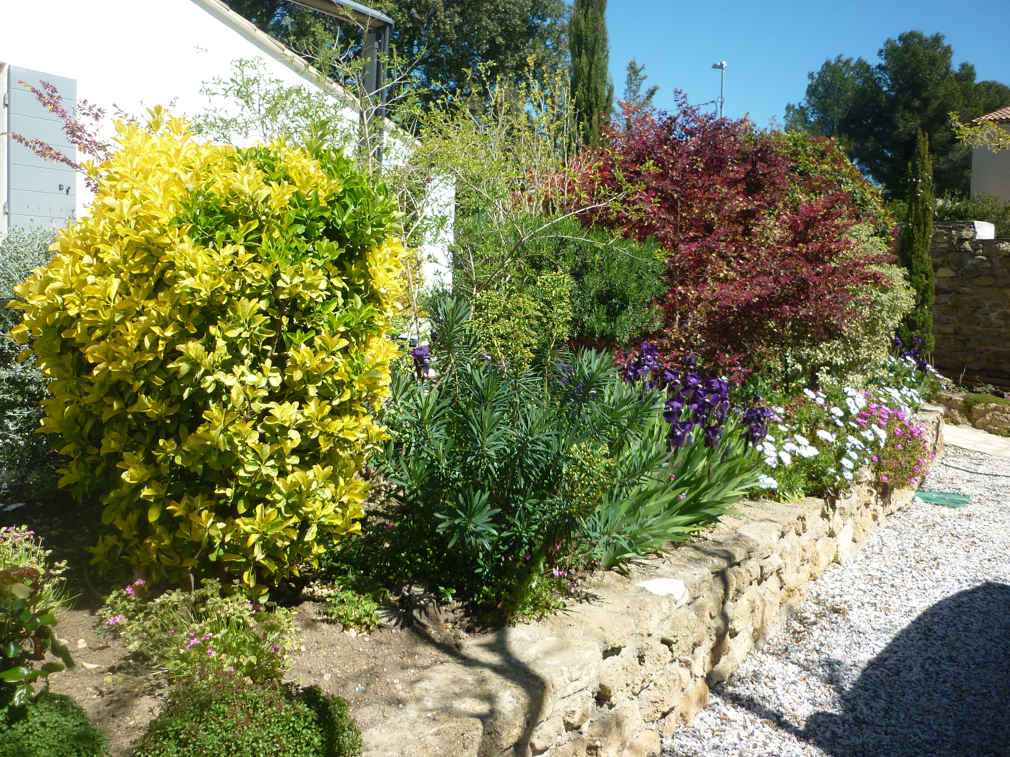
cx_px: 505
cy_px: 378
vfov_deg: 42.9
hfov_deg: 55.4
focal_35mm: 33
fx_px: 963
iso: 80
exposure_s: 1/1000
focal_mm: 5.5
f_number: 2.8
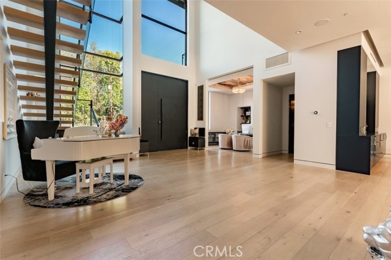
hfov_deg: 95.0
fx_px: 179
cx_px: 196
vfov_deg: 72.0
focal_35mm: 16
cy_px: 130
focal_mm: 16.5
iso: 640
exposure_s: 1/20
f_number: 9
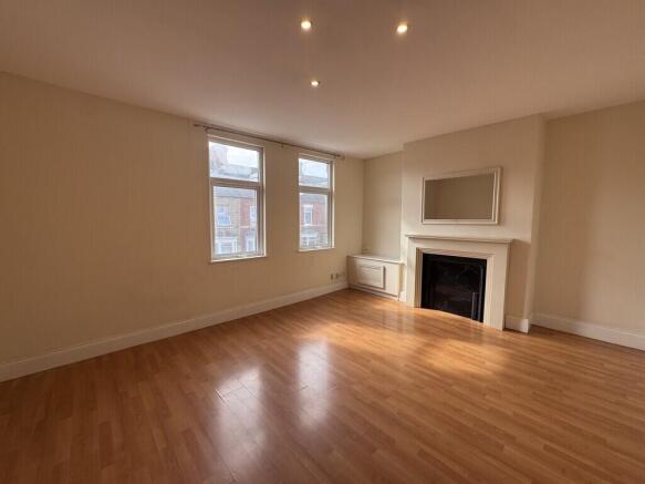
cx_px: 322
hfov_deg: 102.1
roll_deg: +0.9
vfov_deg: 85.7
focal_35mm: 14
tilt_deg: -4.6
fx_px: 261
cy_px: 242
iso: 40
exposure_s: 1/188
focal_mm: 2.22
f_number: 2.2
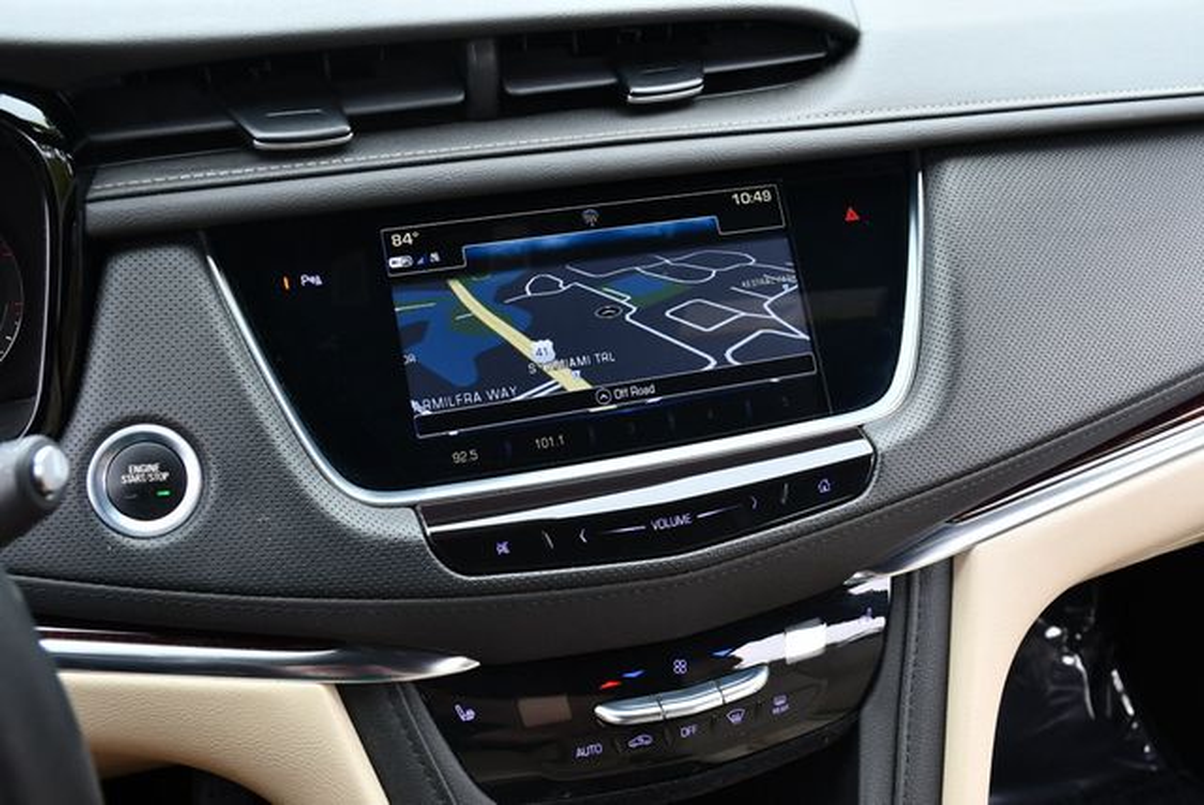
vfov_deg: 36.9
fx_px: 1205
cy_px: 402
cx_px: 602
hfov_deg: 53.1
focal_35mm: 36
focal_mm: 18
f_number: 5
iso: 400
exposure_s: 1/250
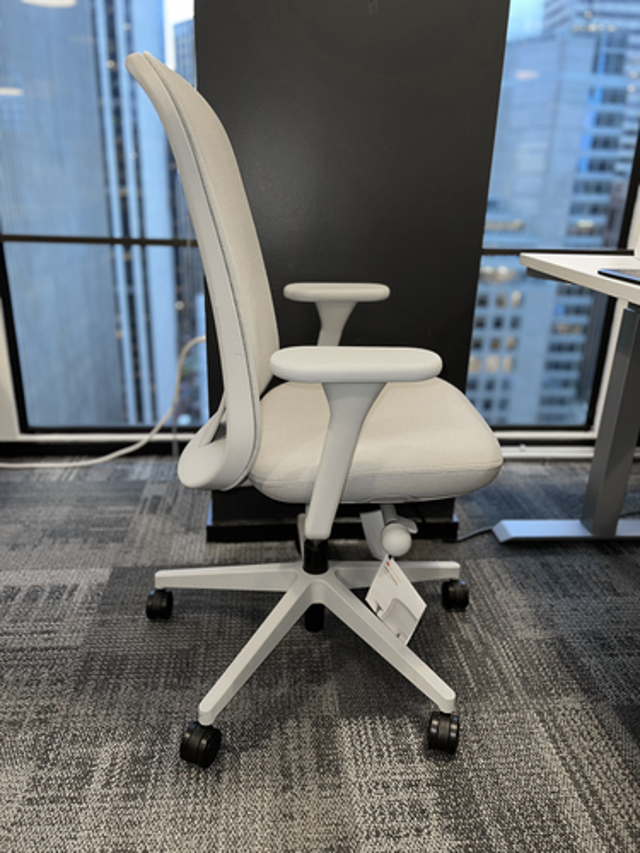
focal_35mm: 26
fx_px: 641
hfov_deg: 53.1
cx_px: 320
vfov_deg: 67.3
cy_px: 426
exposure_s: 1/15
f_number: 1.5
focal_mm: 5.7
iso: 40
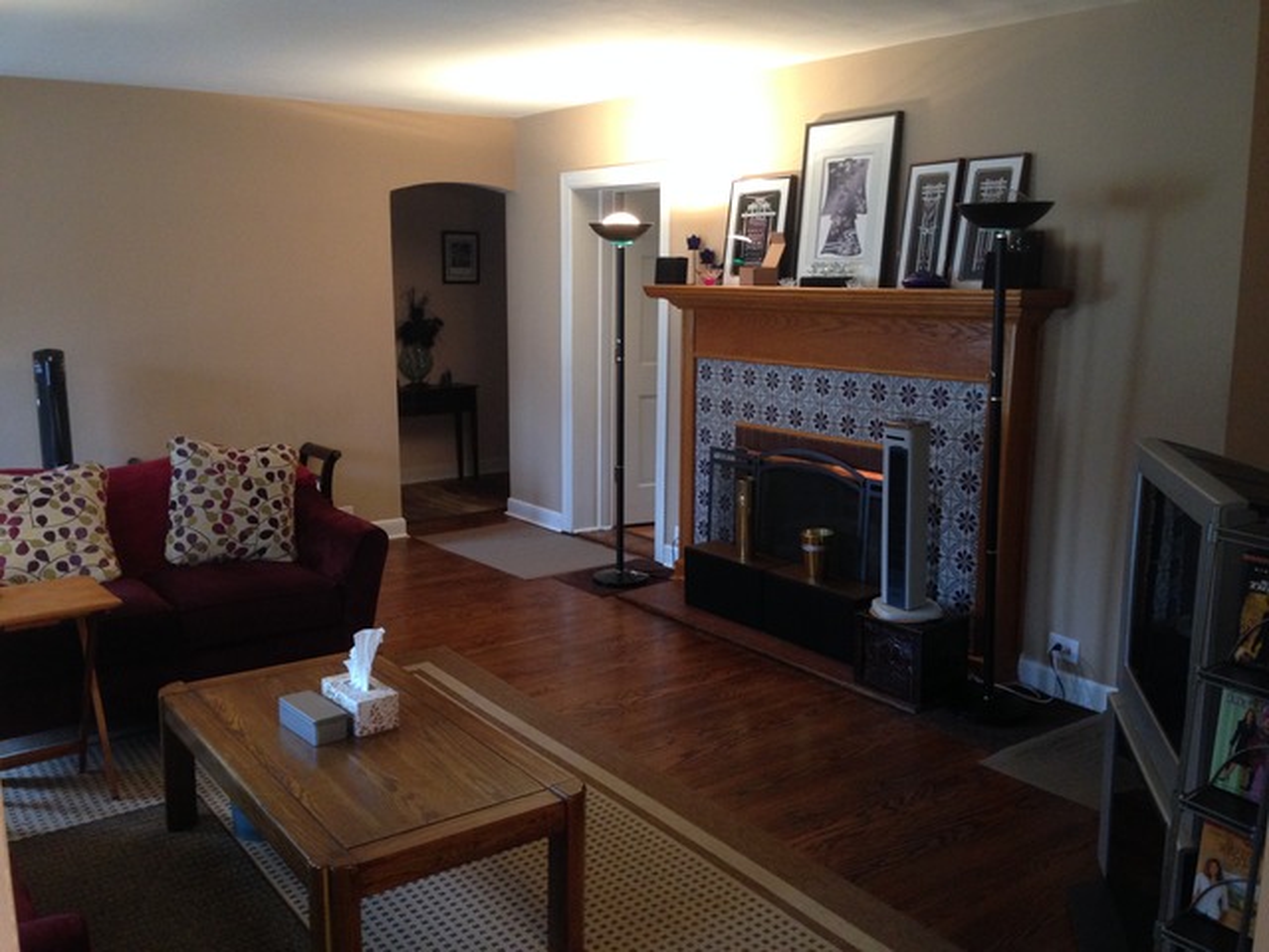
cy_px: 476
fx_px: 1210
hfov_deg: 55.4
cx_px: 634
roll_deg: -0.8
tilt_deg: -10.4
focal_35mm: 33
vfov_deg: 42.9
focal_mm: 4.12
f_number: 2.4
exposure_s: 1/20
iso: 200
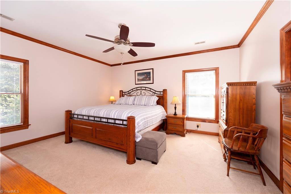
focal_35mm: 14
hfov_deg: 104.3
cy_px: 97
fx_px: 113
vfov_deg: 81.1
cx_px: 146
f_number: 5.6
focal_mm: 14
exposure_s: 1/200
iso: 800
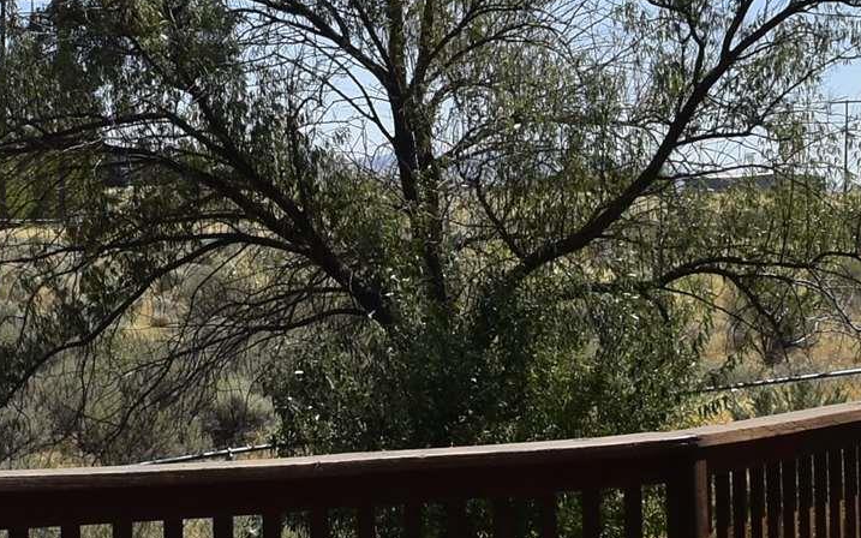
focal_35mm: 131
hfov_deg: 15.8
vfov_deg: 10.0
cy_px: 123
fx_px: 3074
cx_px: 121
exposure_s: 1/500
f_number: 11
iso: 360
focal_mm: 20
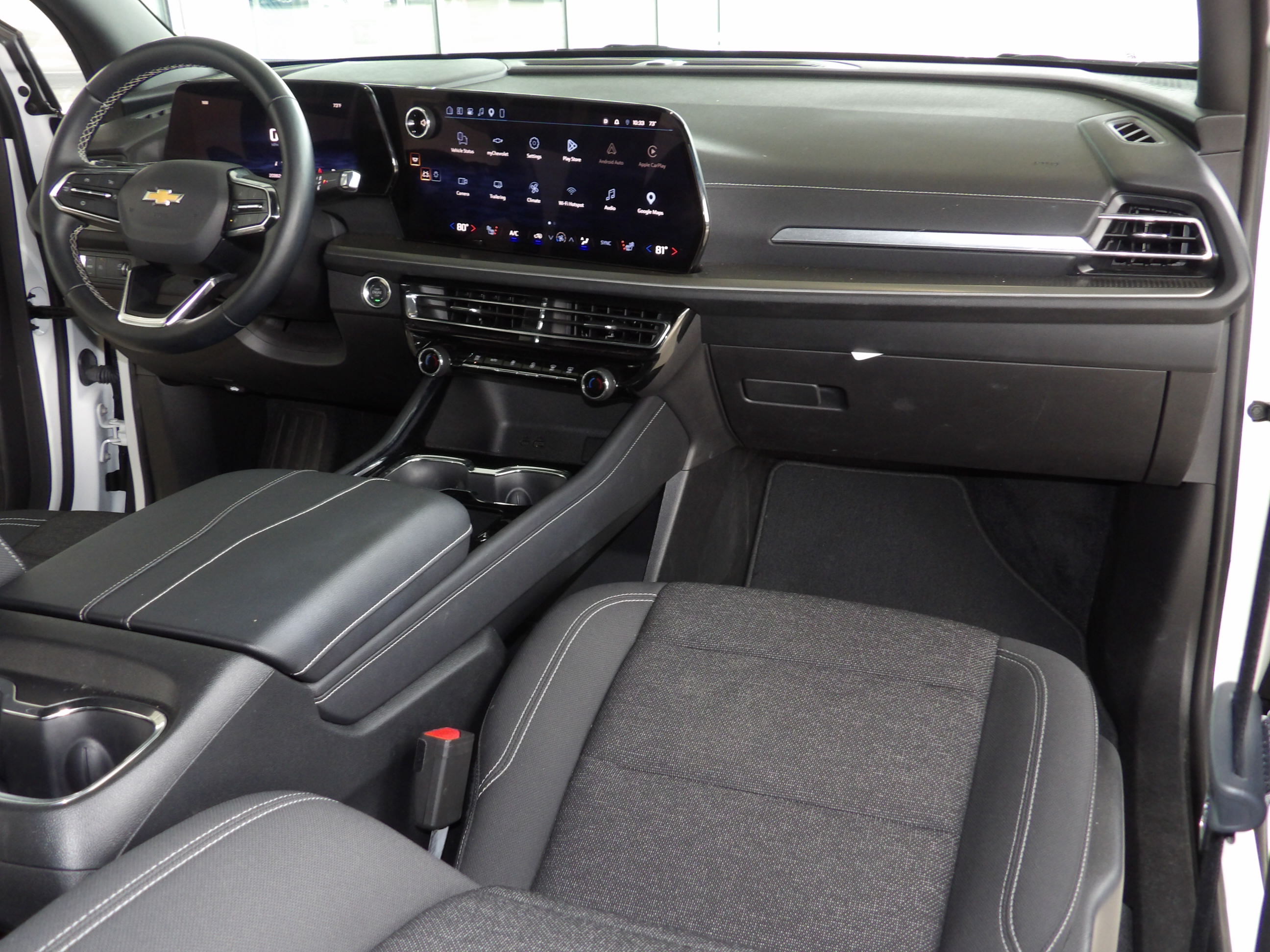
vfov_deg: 42.9
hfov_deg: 55.4
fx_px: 1211
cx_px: 635
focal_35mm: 33
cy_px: 476
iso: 200
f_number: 3.6
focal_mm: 5.9
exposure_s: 1/31
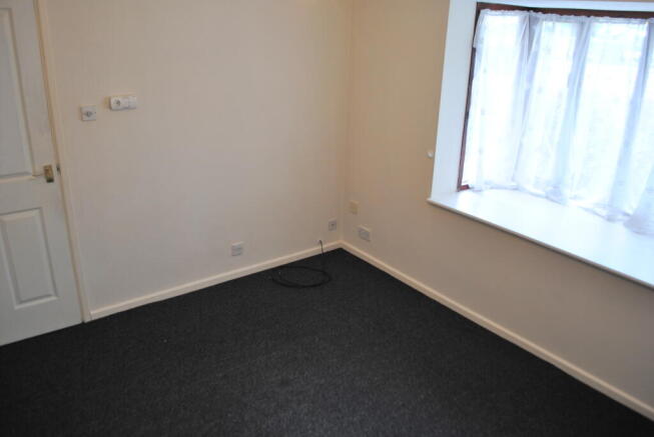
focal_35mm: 27
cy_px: 218
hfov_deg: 67.3
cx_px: 327
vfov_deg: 48.0
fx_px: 491
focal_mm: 18
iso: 100
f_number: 3.5
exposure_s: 1/15
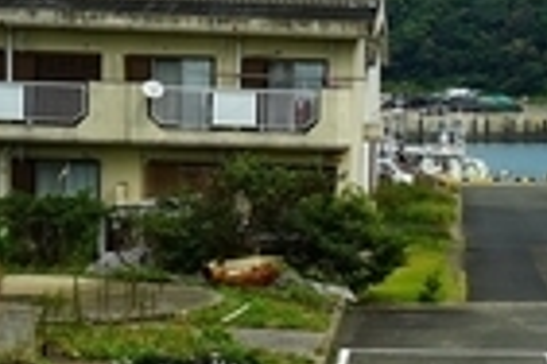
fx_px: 2066
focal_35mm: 136
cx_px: 811
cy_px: 213
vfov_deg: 10.1
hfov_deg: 14.1
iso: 100
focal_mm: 24
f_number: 5.6
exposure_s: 1/500
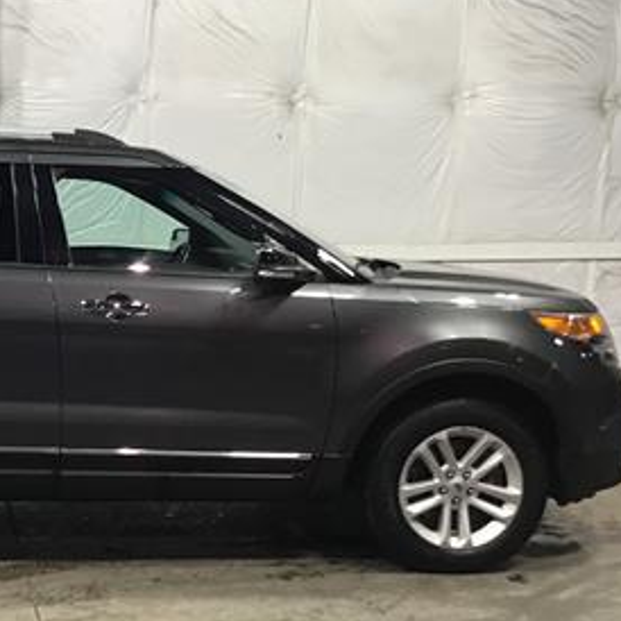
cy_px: 372
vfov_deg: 26.8
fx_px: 1299
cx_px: 34
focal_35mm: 64
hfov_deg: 25.8
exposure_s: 1/30
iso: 80
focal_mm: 3.3
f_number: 2.4
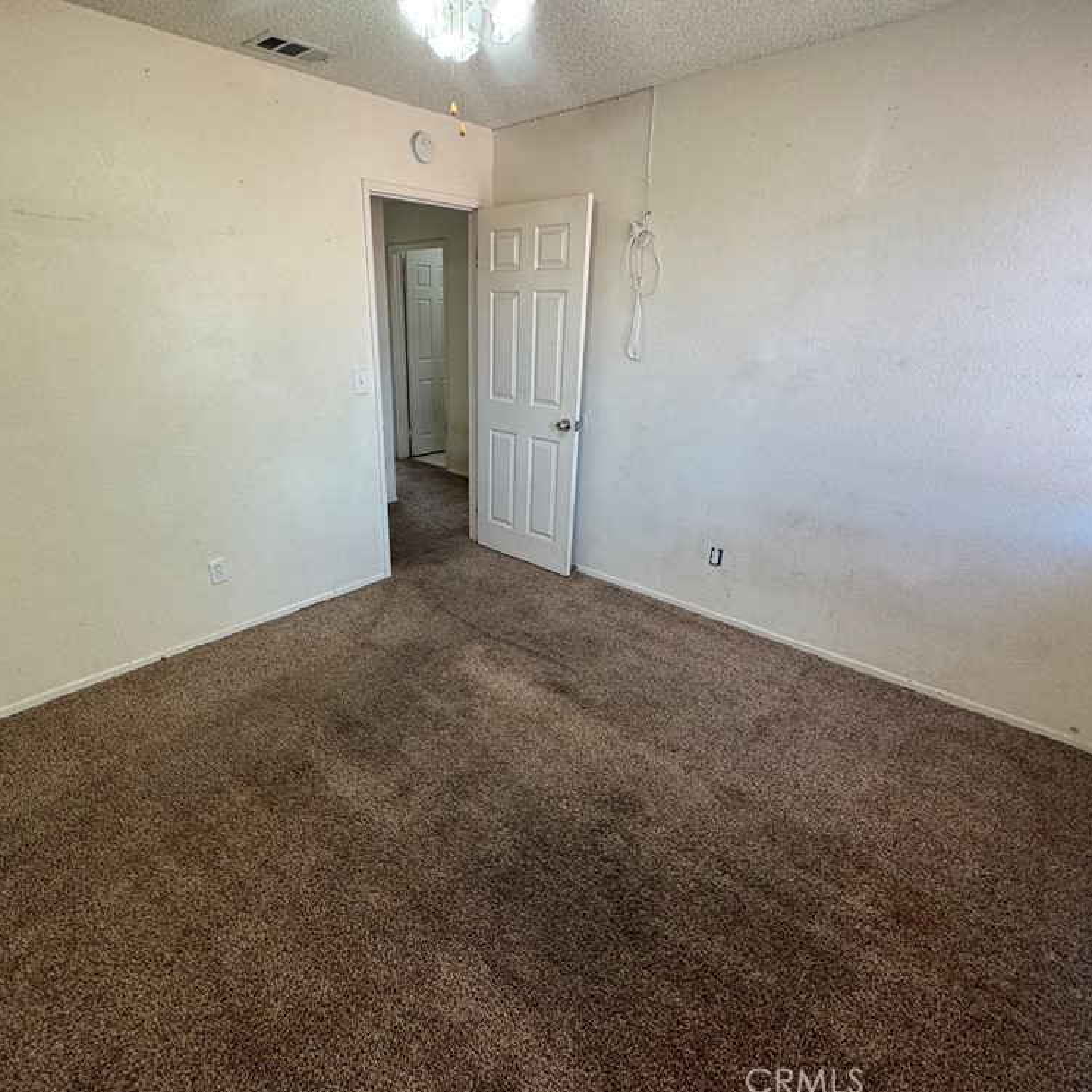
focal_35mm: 17
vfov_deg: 84.0
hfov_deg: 83.7
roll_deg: -0.8
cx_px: 490
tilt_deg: -20.0
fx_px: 607
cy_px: 539
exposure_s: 1/120
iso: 160
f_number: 2.2
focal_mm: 2.22
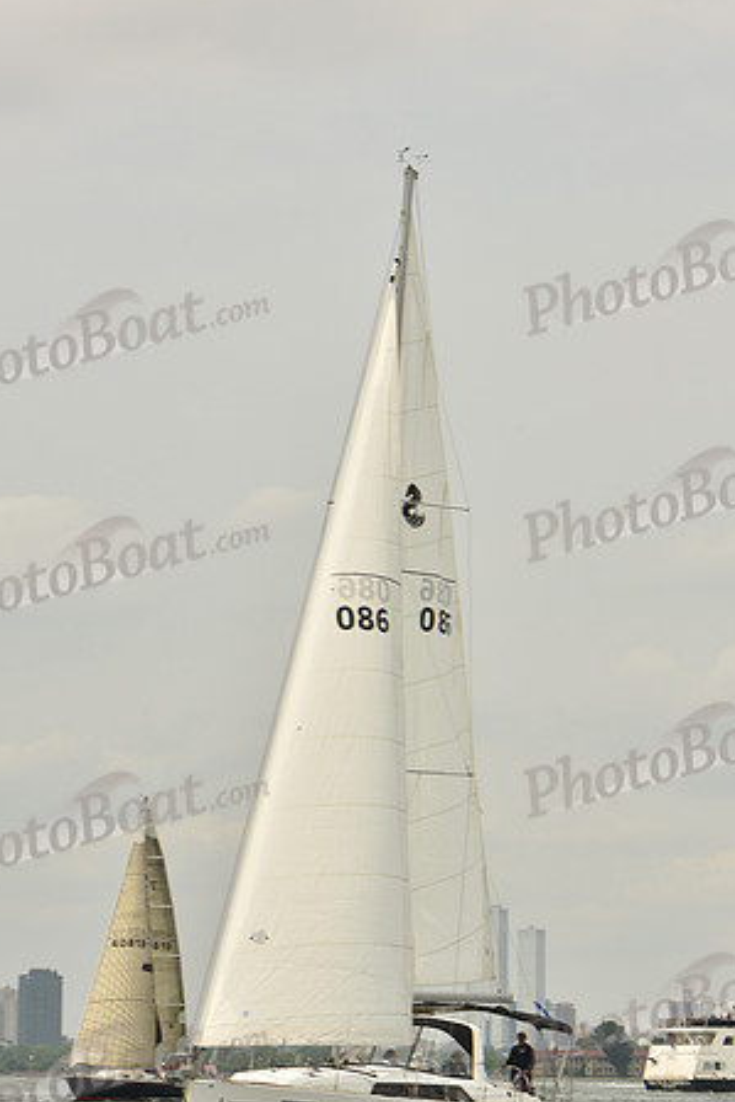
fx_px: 3886
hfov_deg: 10.8
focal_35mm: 127
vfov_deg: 16.1
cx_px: 397
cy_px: 662
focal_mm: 98
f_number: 11
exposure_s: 1/640
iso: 250
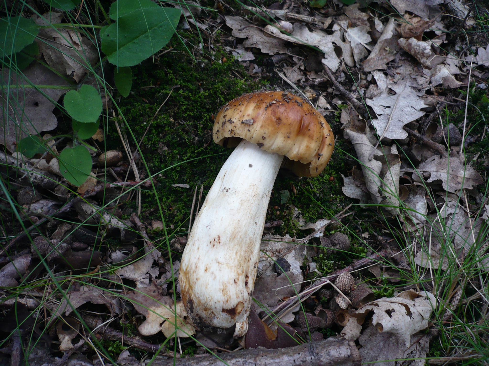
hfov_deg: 52.6
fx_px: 494
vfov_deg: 40.7
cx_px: 244
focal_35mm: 35
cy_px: 183
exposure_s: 1/50
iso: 100
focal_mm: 5.8
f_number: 2.8
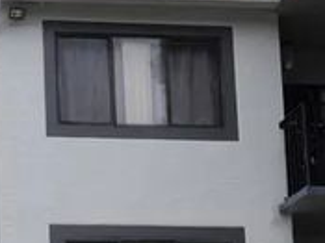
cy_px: 367
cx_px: -117
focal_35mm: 118
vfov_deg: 12.0
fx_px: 1107
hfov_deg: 15.7
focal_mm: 21
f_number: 16
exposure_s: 1/40
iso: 100
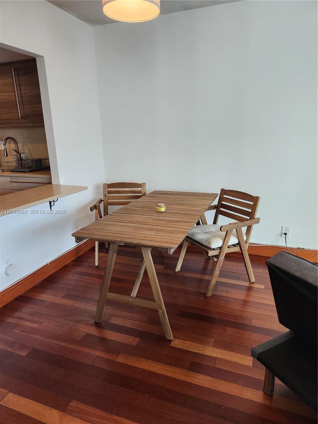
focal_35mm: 23
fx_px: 282
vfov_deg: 73.9
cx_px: 159
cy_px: 212
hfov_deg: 58.9
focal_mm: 5.4
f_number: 1.8
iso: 250
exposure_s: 1/120
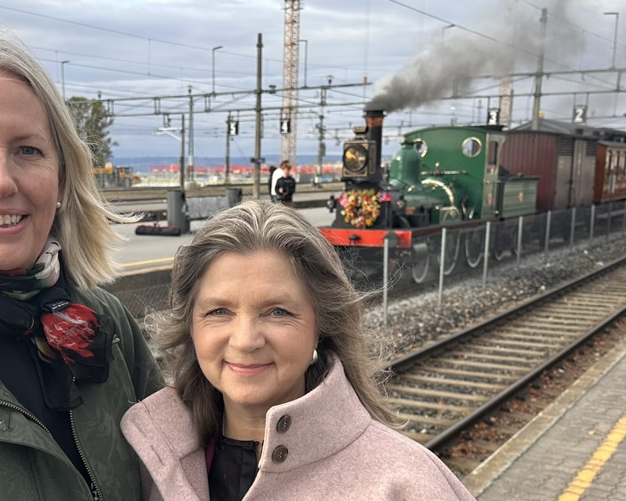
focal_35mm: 49
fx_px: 908
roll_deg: -0.3
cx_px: 178
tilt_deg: -12.7
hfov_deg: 37.4
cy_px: 380
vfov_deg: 30.3
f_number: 1.78
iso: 80
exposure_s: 1/1321
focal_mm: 6.86
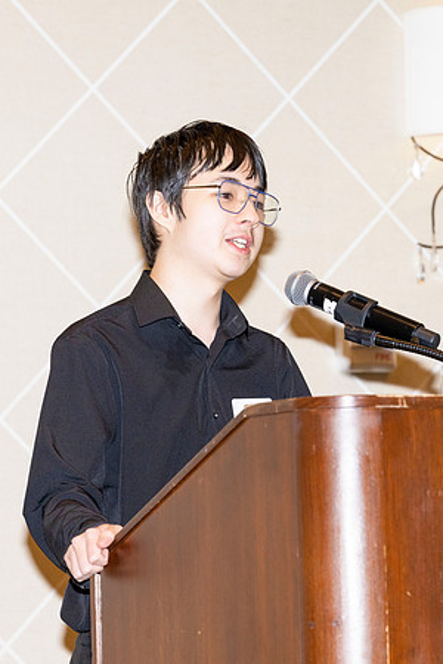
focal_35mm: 180
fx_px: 3322
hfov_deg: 7.6
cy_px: 332
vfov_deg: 11.4
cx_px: 243
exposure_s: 1/100
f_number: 5.6
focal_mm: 120
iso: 1000
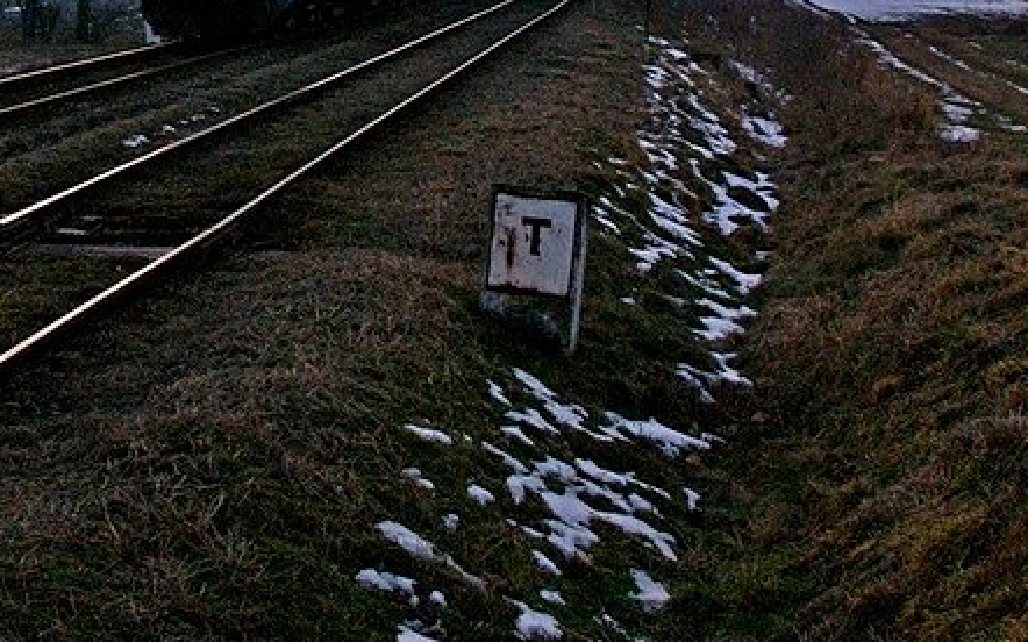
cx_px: 186
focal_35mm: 56
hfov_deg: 35.0
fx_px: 1569
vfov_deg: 22.0
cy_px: -41
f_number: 5.6
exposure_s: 1/160
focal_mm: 18
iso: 400
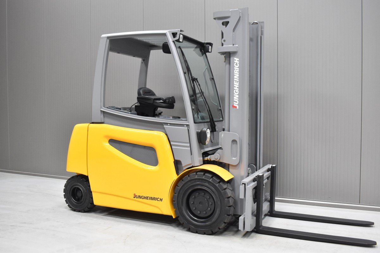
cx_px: 190
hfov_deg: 55.1
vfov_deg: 38.4
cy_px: 126
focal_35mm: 34
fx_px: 364
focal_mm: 23
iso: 1600
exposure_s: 1/40
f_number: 4.5
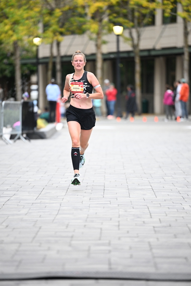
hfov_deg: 6.9
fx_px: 1591
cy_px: 143
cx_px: 96
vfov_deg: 10.3
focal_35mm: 200
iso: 1600
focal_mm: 200
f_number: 2.8
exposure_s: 1/1000
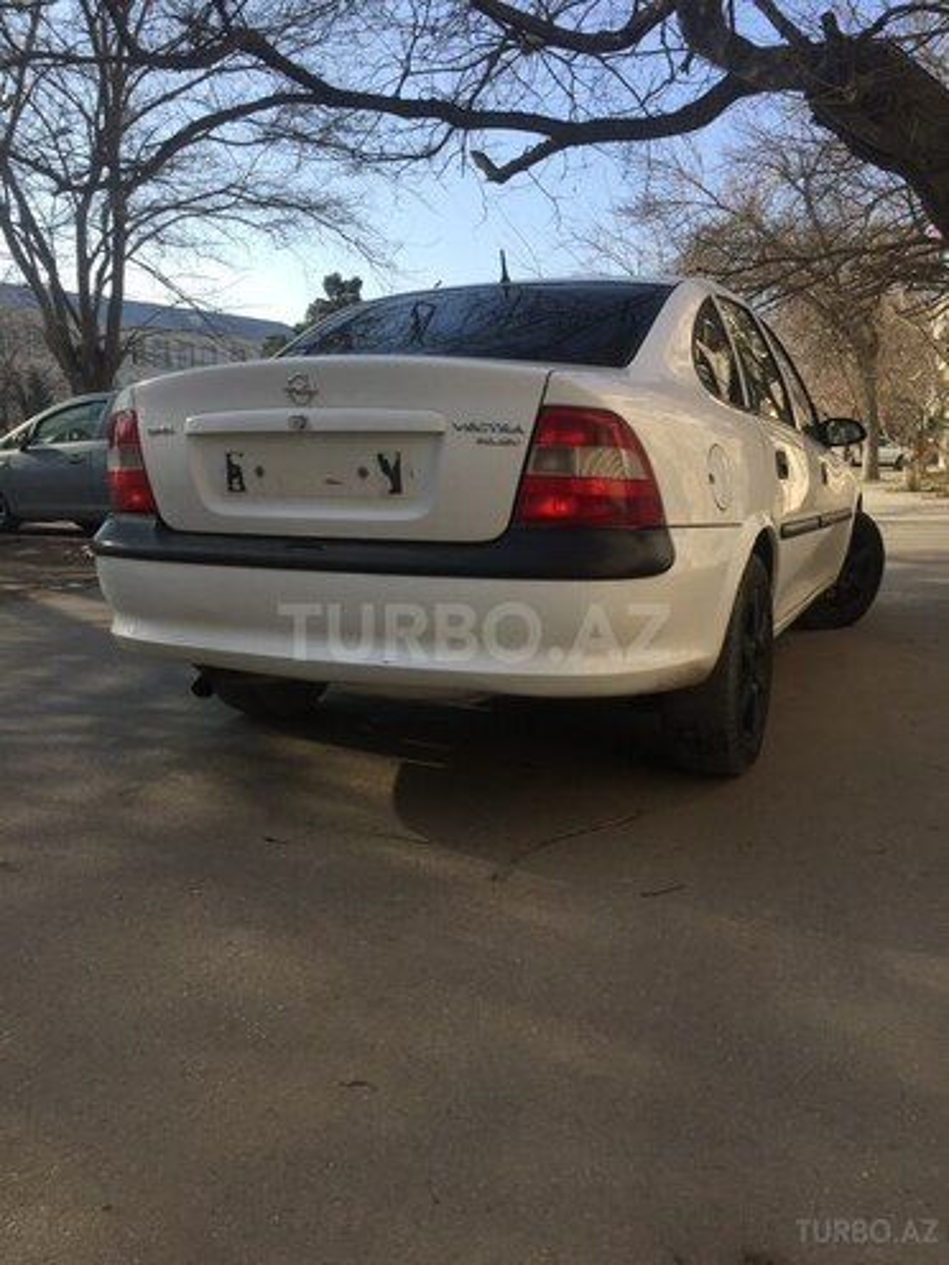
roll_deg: -0.2
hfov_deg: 48.2
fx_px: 1060
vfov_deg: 61.7
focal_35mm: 29
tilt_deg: -8.0
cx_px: 474
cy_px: 632
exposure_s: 1/1014
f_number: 2.2
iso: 32
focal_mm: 4.15
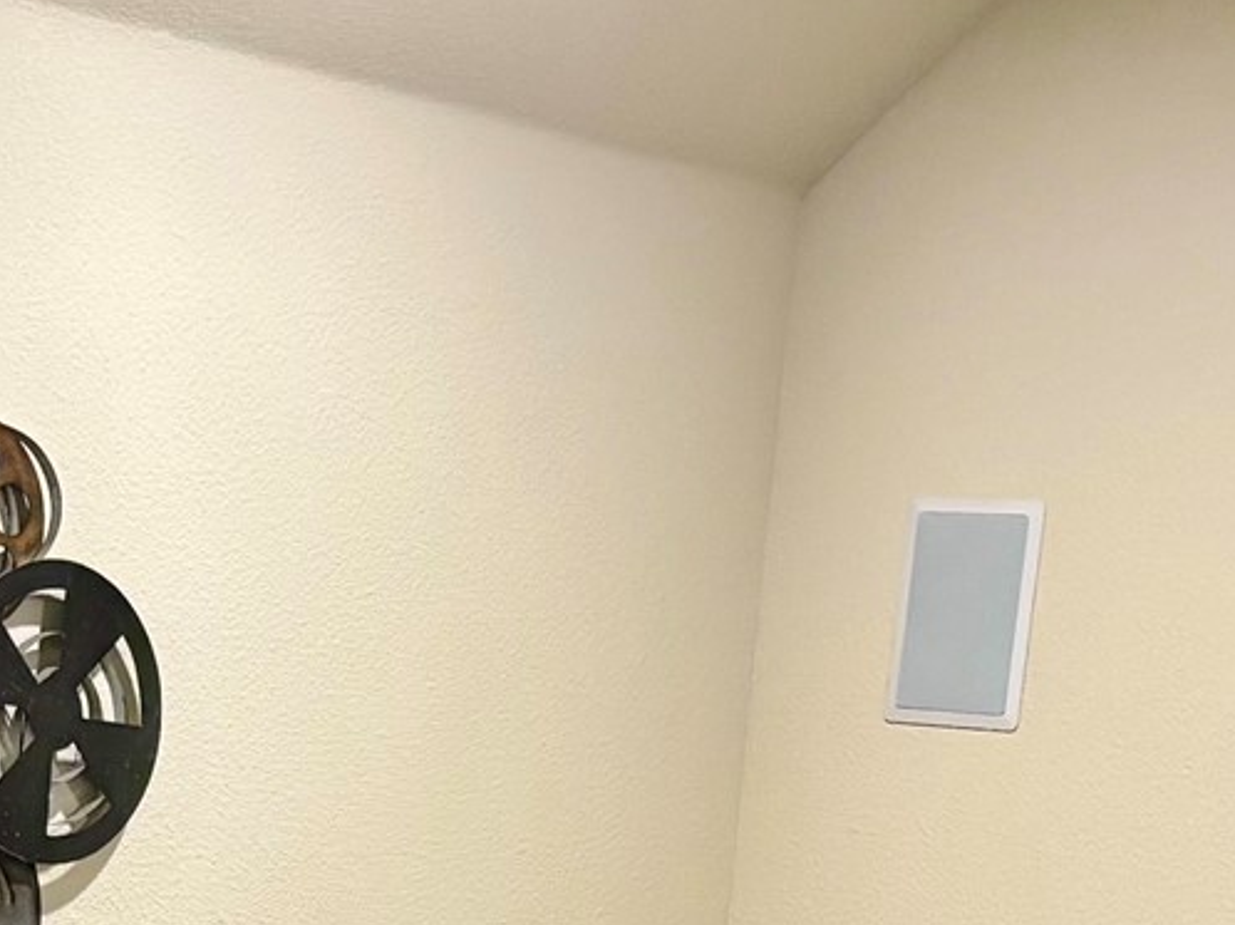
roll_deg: -4.3
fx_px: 3816
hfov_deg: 18.2
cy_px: 1247
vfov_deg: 13.3
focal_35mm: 107
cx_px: 228
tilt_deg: -7.6
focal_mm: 5.96
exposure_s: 1/60
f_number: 1.6
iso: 320
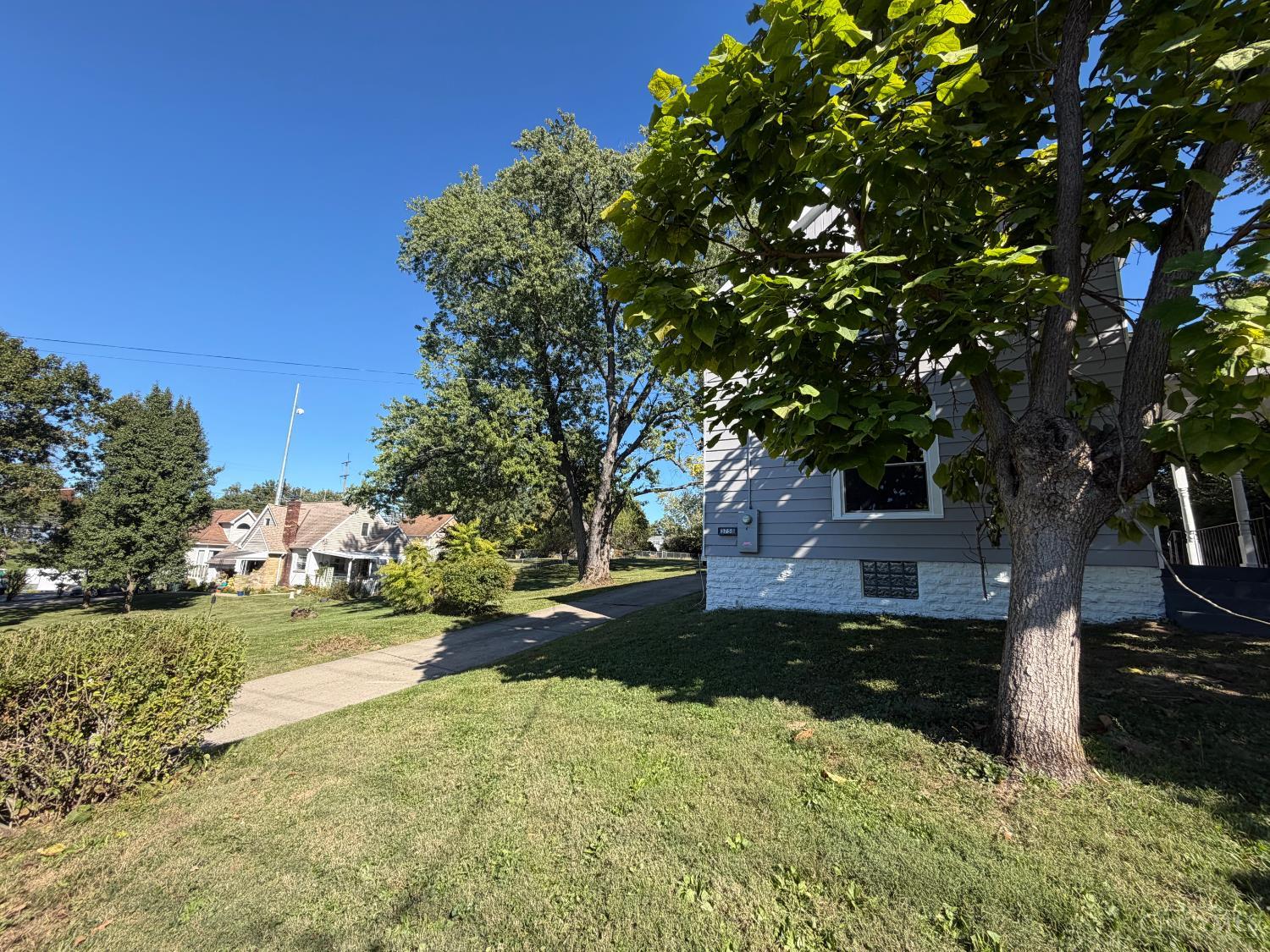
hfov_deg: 102.1
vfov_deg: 85.7
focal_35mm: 14
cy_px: 476
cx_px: 635
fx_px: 514
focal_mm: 2.22
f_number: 2.2
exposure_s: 1/701
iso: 40
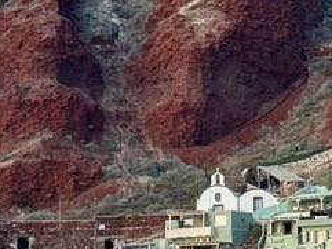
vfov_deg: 7.8
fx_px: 1833
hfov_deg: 10.3
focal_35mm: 191
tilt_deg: +10.0
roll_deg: -0.2
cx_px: 190
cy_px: 21
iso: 64
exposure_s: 1/419
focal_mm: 6.86
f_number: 1.78
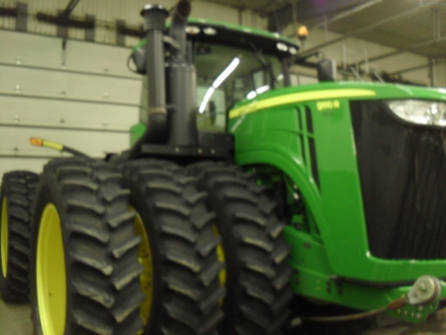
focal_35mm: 35
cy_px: 168
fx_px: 451
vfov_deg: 40.7
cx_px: 223
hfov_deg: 52.6
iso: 400
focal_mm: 6.3
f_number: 3.2
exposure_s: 1/10
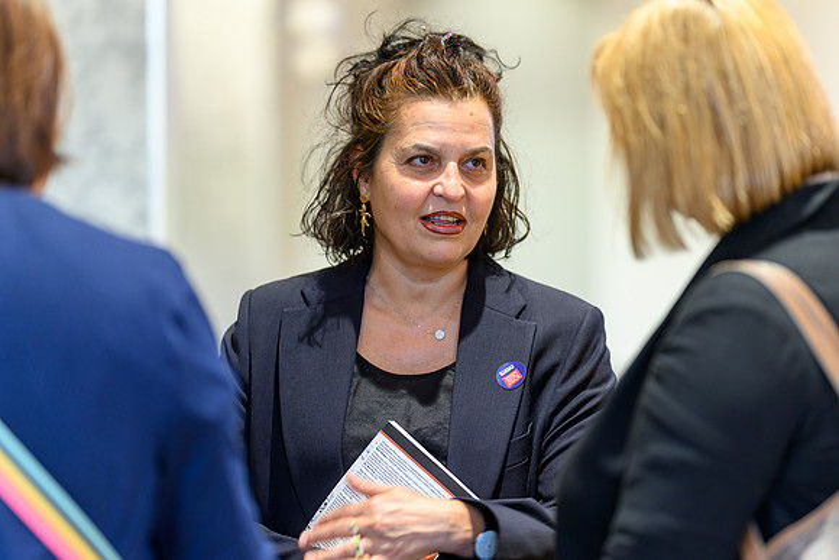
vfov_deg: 9.9
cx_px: 420
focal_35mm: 138
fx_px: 3220
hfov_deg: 14.8
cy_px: 280
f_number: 1.8
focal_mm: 135
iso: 640
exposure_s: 1/125
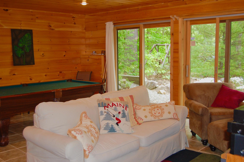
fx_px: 264
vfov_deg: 34.1
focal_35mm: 39
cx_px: 122
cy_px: 81
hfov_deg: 49.6
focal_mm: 26
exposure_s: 1/60
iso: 400
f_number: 4.2
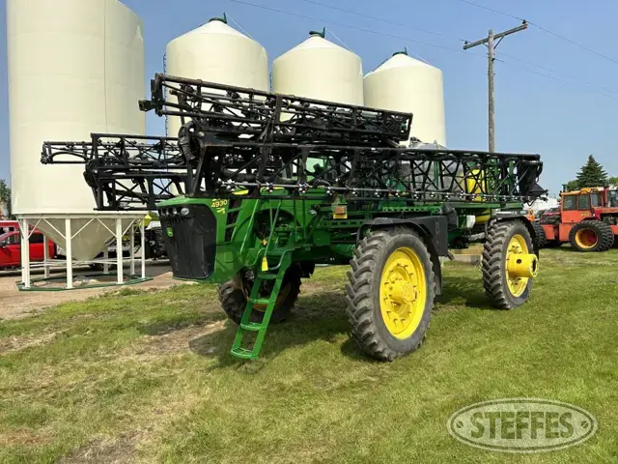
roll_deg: +0.1
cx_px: 309
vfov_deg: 56.8
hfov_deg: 71.6
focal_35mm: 24
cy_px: 232
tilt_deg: -1.6
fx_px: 428
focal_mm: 6.86
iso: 80
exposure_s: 1/5000
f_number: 1.78
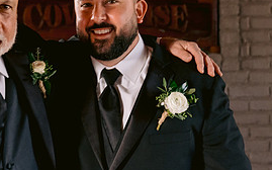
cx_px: 65
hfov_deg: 21.0
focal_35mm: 98
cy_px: 47
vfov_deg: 13.3
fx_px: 726
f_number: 3.5
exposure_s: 1/100
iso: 2500
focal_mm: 40
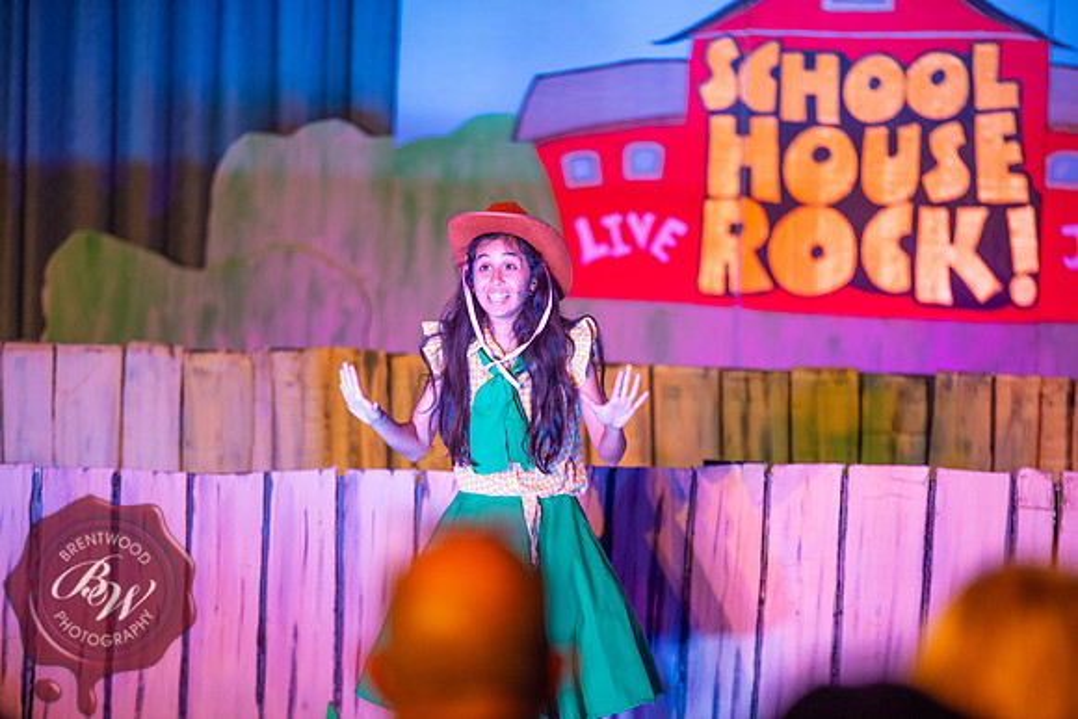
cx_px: 539
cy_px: 360
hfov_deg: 10.3
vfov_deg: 6.9
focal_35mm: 200
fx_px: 5990
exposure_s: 1/200
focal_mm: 200
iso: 1400
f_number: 2.8
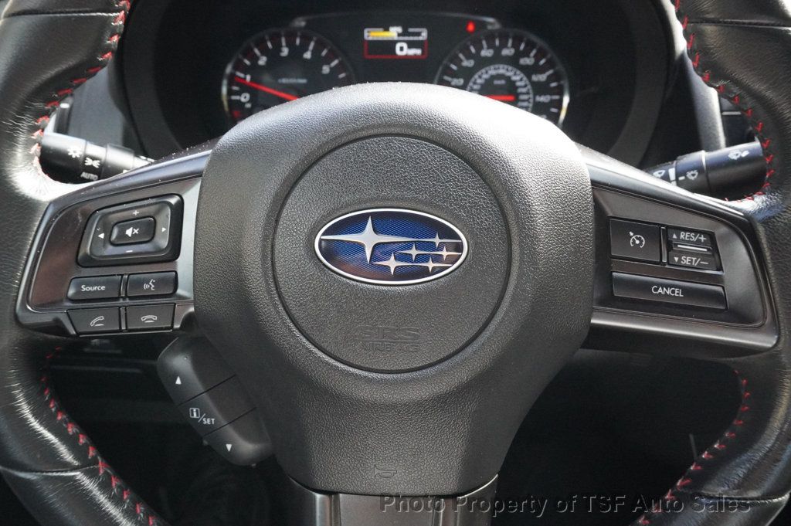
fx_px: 757
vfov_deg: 38.3
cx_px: 396
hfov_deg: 55.1
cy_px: 263
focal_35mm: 34
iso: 6400
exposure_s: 1/250
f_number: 9
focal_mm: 23
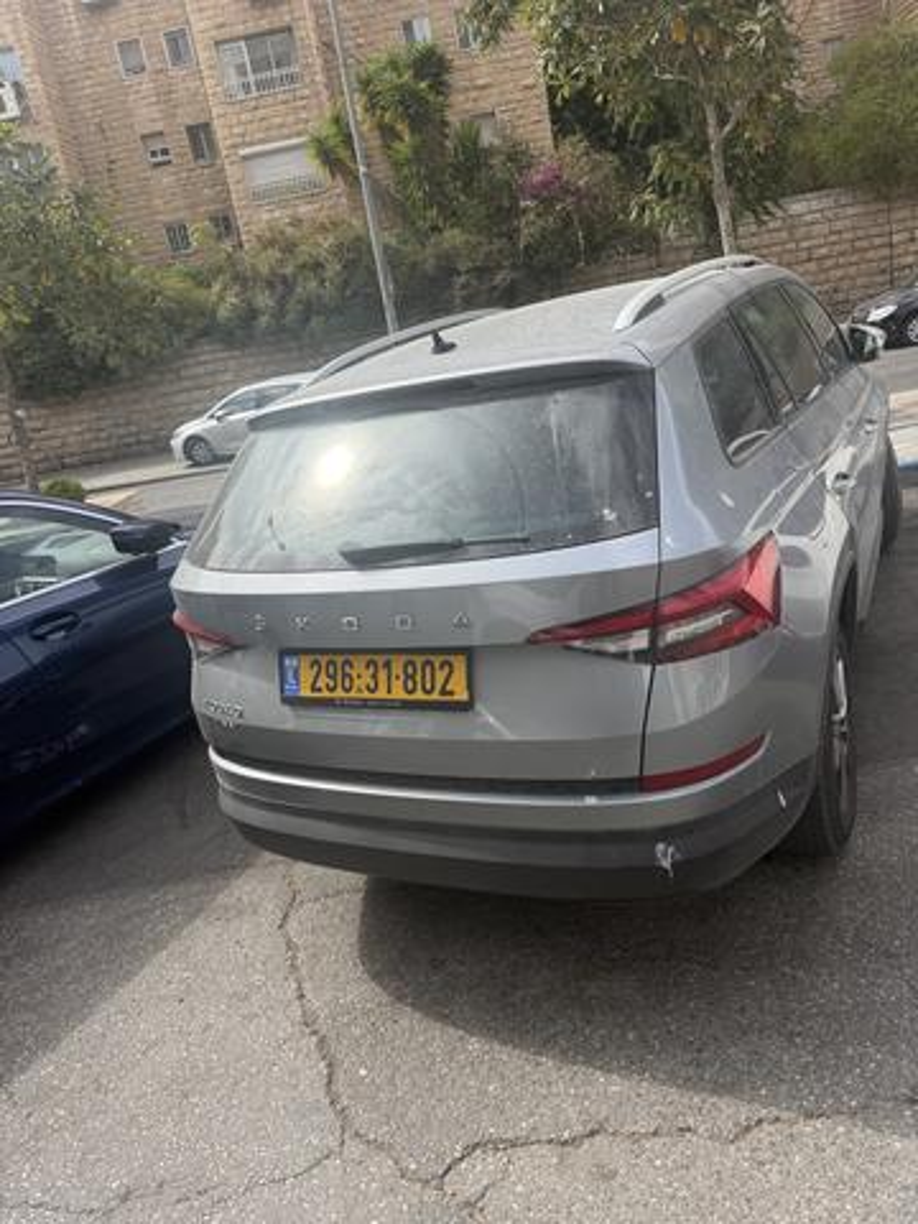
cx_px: 459
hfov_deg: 56.8
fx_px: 849
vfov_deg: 71.6
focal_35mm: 24
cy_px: 612
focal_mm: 6.76
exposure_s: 1/3021
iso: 100
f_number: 1.78
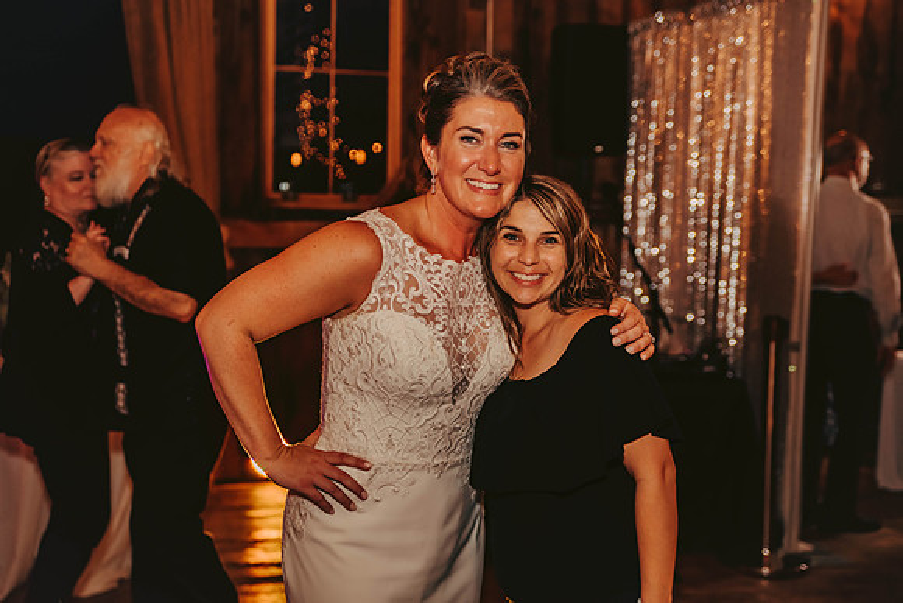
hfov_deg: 38.2
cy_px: 302
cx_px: 452
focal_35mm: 52
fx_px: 1305
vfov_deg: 26.0
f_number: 2.8
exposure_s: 1/125
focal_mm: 52
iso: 1250
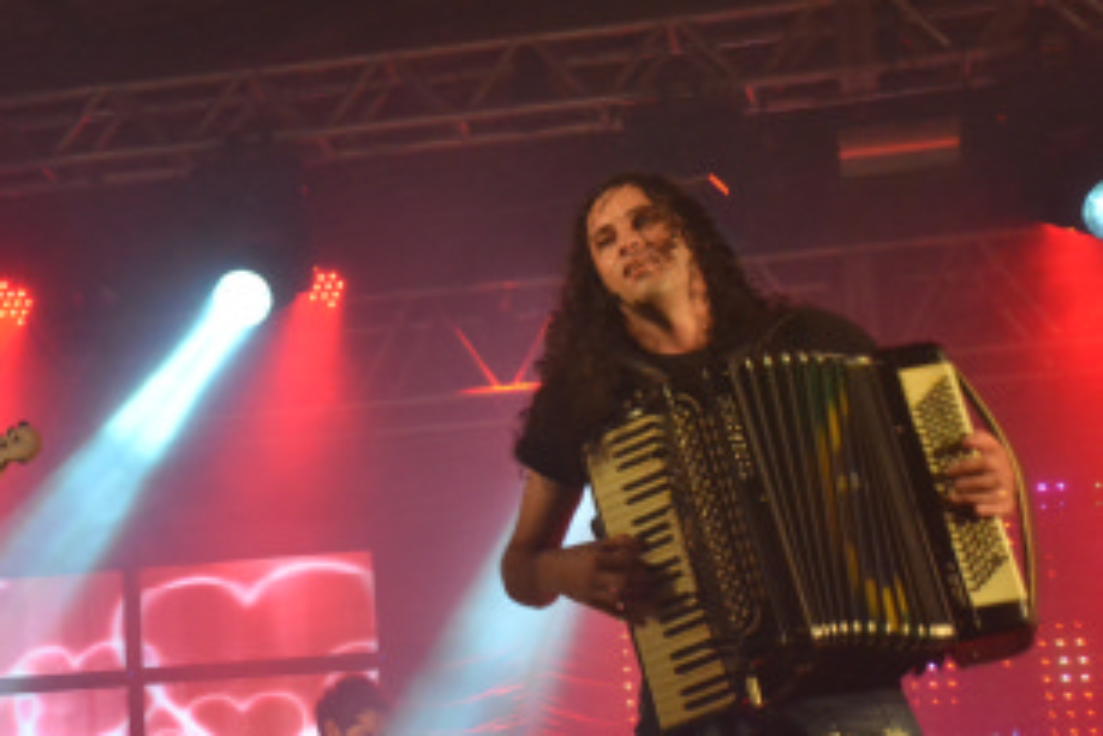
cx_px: 209
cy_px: 381
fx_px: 2849
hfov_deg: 21.6
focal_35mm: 93
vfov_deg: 14.7
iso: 3200
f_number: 9
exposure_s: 1/80
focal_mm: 38
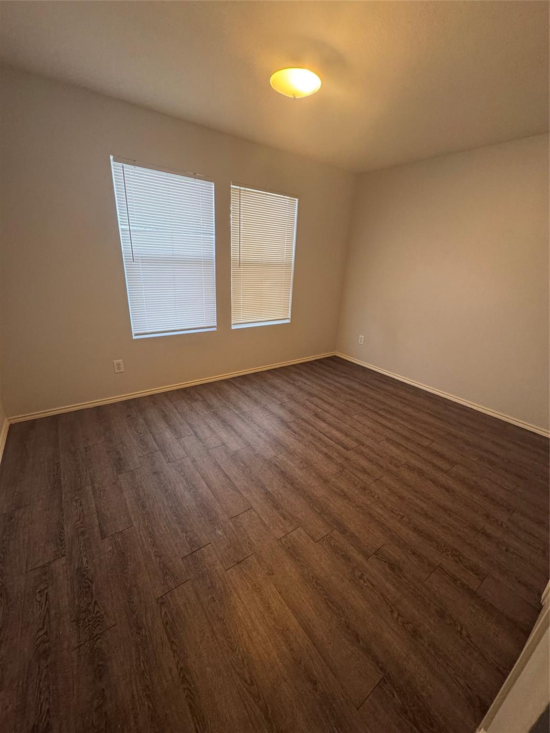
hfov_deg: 85.7
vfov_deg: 102.1
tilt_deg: -20.3
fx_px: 297
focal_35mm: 14
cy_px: 366
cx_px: 275
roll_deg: -3.0
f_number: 2.2
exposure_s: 1/60
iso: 400
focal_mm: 2.22
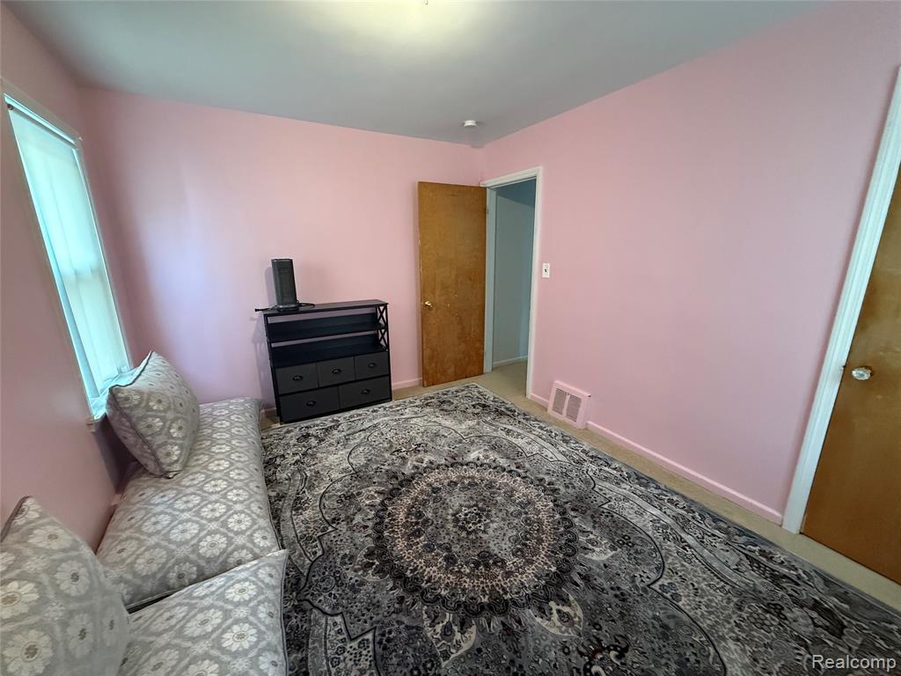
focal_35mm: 14
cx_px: 450
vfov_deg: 85.7
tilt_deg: -13.9
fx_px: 364
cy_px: 338
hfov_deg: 102.1
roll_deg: +0.2
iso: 800
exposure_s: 1/60
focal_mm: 2.22
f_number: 2.2
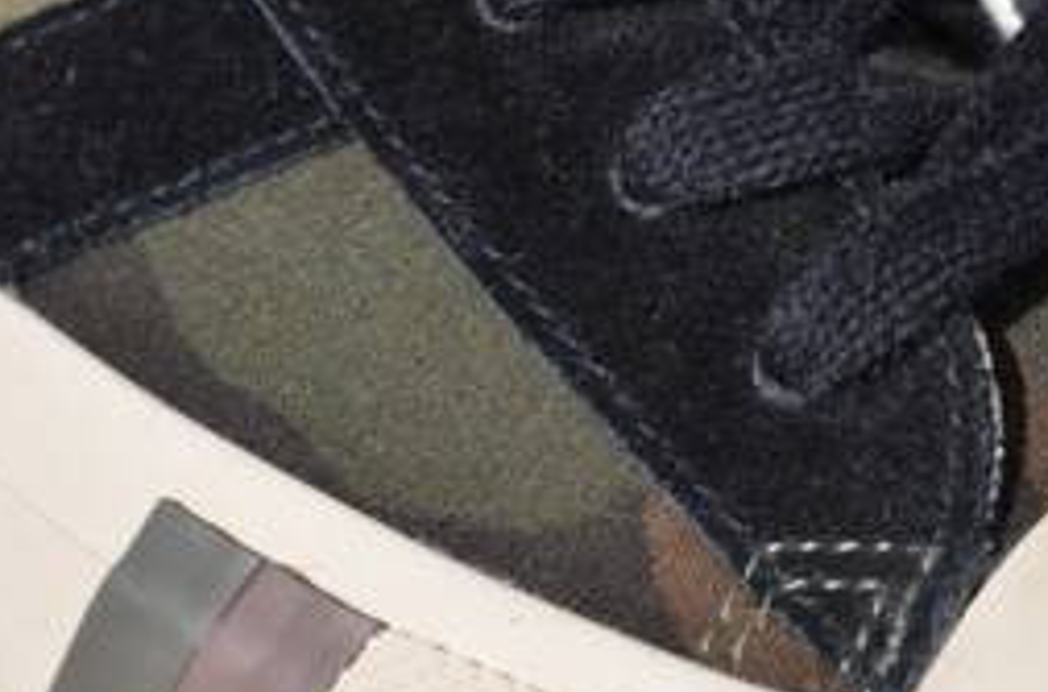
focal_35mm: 147
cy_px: 174
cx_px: 514
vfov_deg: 9.3
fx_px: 4263
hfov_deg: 14.0
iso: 100
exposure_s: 1/160
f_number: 8
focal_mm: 55
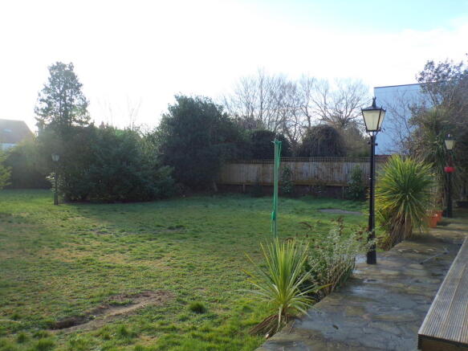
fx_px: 433
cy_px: 176
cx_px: 234
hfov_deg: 56.8
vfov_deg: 44.1
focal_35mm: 32
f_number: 4.6
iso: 80
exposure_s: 1/200
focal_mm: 5.8
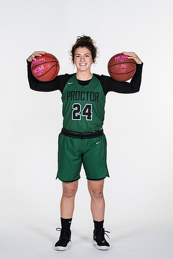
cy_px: 130
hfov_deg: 13.0
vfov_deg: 19.5
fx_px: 757
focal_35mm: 105
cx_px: 86
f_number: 6.3
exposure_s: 1/160
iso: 200
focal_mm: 70
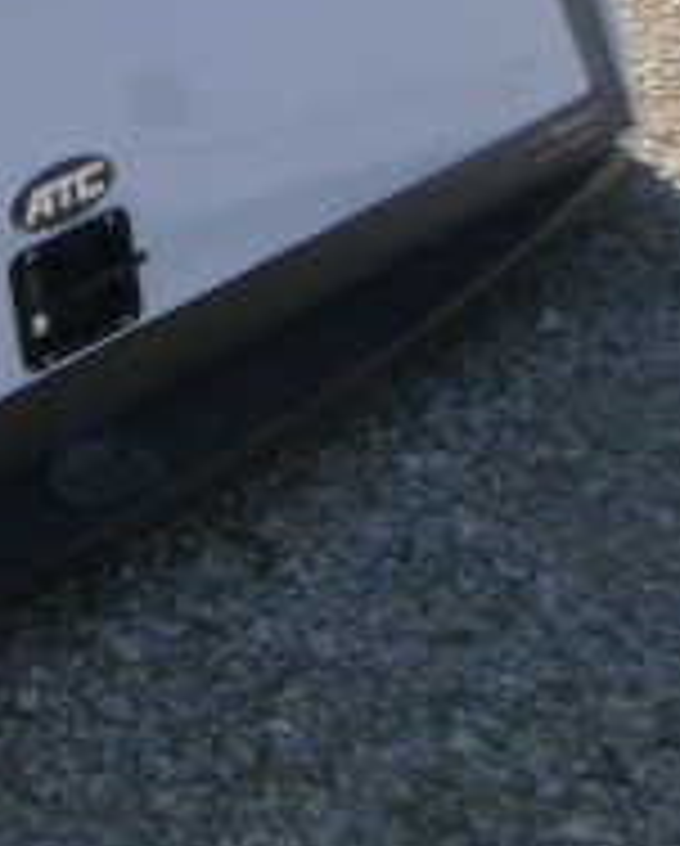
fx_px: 2083
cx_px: -473
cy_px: 162
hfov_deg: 16.2
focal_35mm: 83
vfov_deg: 22.6
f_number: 3.9
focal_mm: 4.5
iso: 160
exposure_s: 1/500
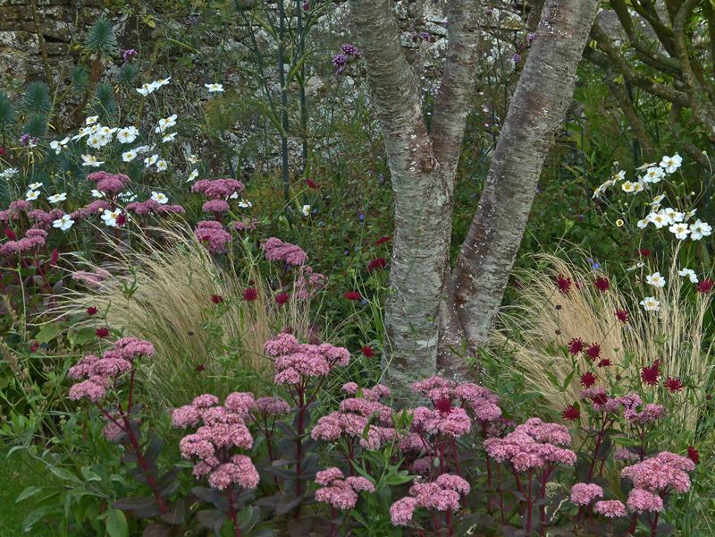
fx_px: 2086
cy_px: 268
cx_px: 358
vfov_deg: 14.6
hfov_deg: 19.4
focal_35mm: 101
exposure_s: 1/160
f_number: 4
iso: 100
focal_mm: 18.2
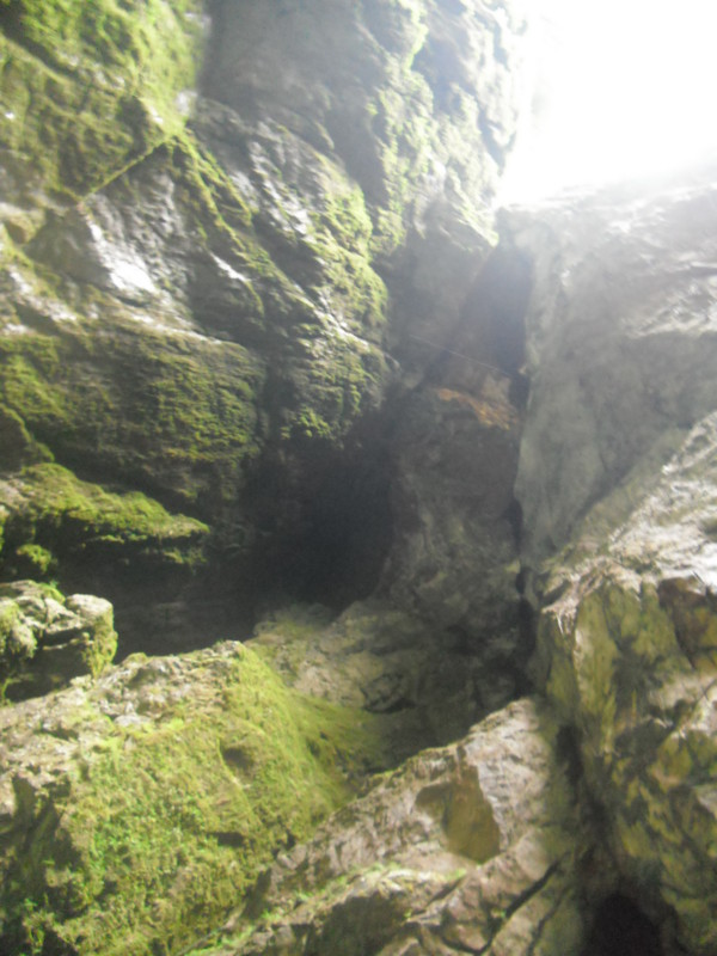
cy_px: 478
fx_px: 746
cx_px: 358
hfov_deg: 51.4
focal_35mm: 27
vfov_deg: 65.3
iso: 800
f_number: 3.2
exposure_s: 1/8
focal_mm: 4.9
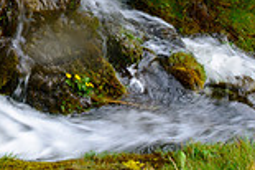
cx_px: -151
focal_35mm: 90
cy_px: -85
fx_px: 637
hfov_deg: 19.2
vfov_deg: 14.2
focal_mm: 24
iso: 100
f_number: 8
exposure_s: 1/10
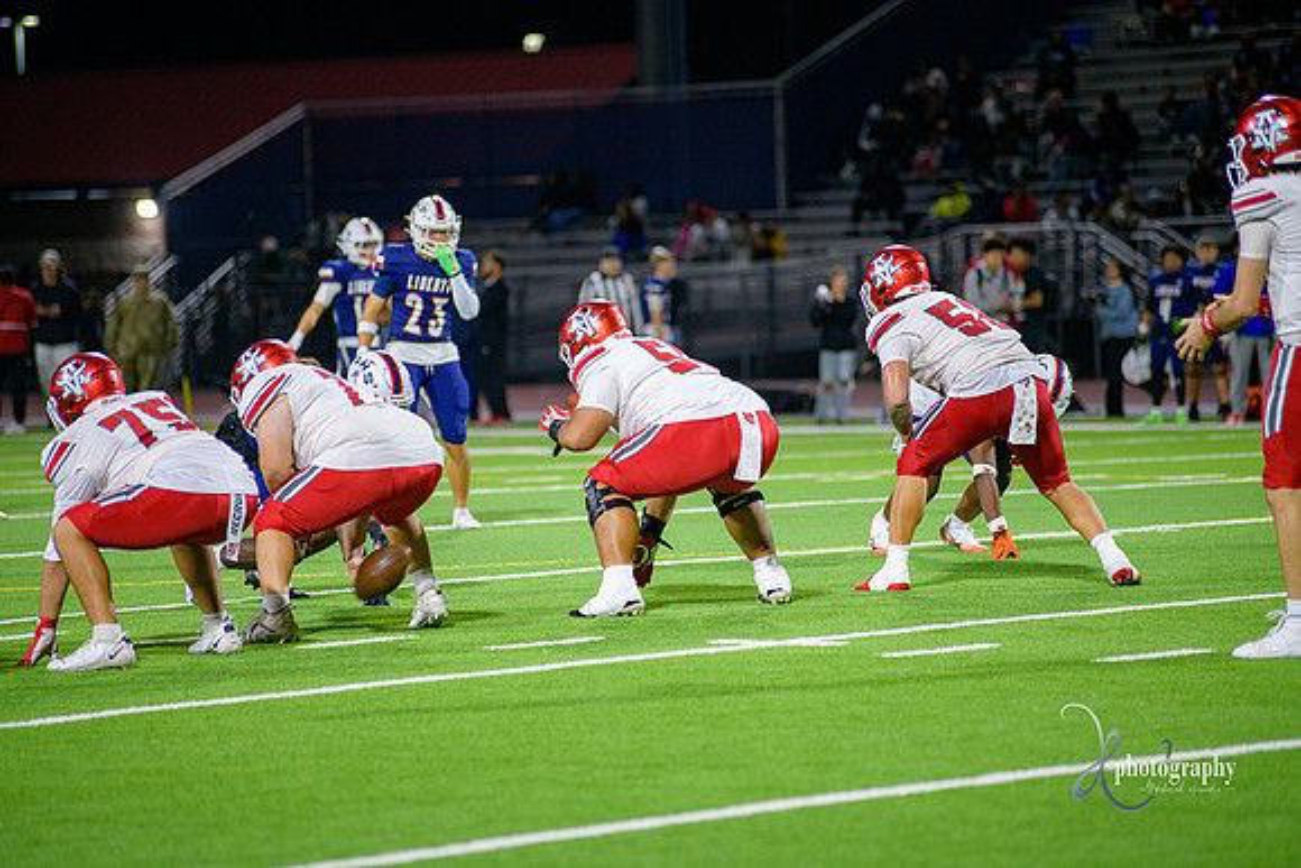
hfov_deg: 10.3
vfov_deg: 6.9
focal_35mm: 200
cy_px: 434
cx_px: 650
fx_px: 7229
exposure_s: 1/320
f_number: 2.8
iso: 2000
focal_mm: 200
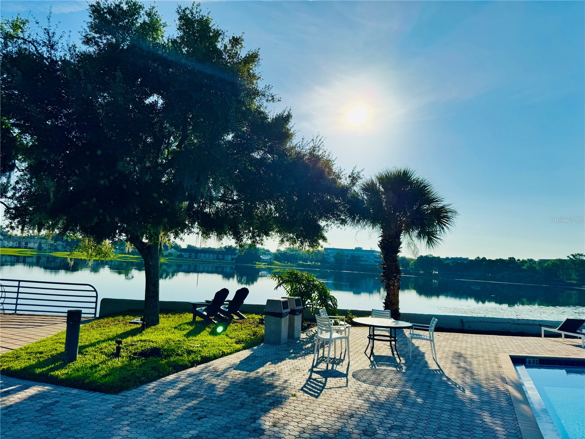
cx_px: 292
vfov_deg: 56.8
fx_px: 406
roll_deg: -4.9
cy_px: 220
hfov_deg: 71.6
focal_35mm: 24
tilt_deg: +6.0
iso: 64
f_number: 1.78
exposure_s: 1/12346
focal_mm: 6.76
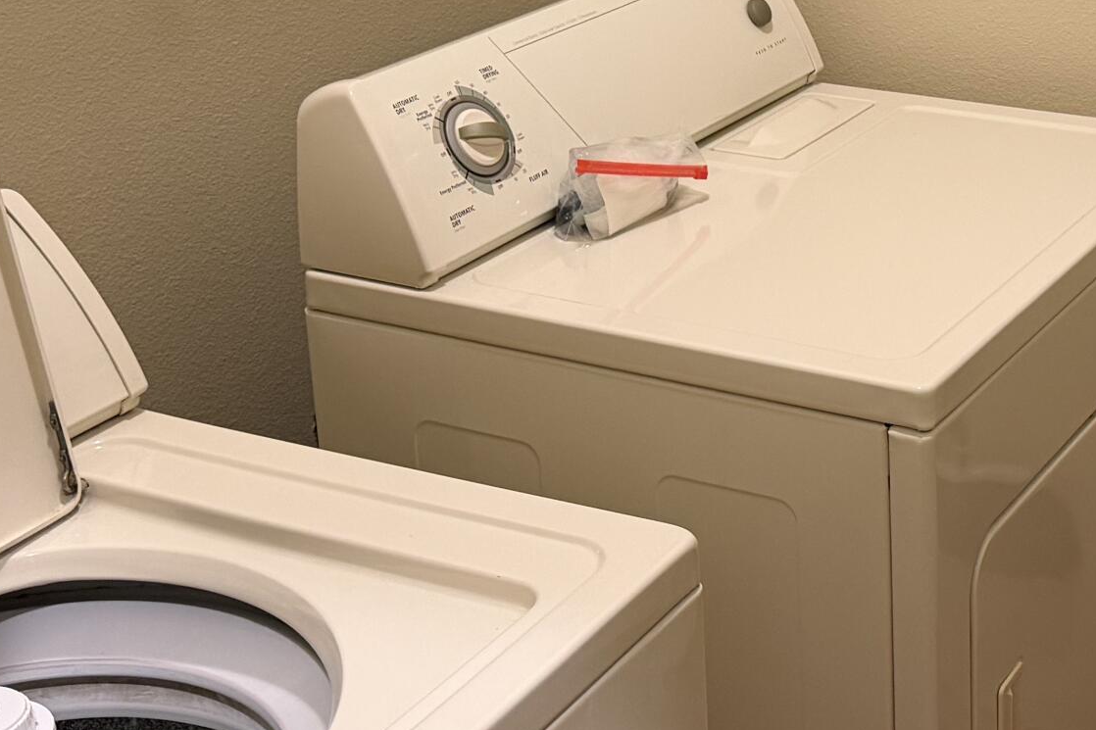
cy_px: 121
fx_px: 2039
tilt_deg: -18.5
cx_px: 909
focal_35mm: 67
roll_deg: +0.6
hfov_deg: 29.3
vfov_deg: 20.0
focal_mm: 6.76
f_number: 1.78
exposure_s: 1/60
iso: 320
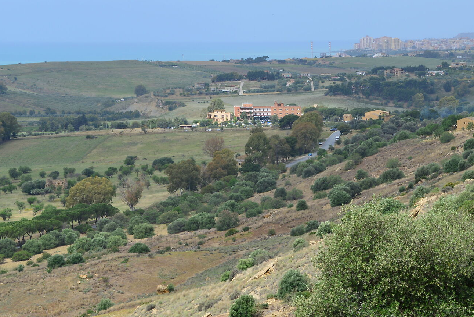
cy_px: 205
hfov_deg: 14.1
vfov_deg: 9.5
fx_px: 1910
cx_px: 395
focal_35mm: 145
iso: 200
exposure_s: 1/250
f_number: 10
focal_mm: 78
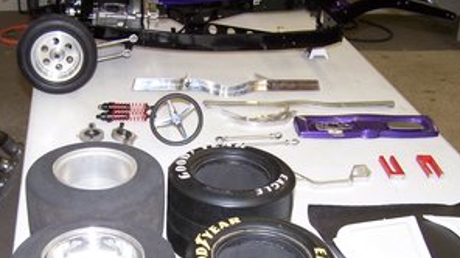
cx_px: 182
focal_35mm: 56
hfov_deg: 37.1
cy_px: 197
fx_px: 683
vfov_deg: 21.2
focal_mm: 6.3
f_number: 2.8
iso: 140
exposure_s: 1/60
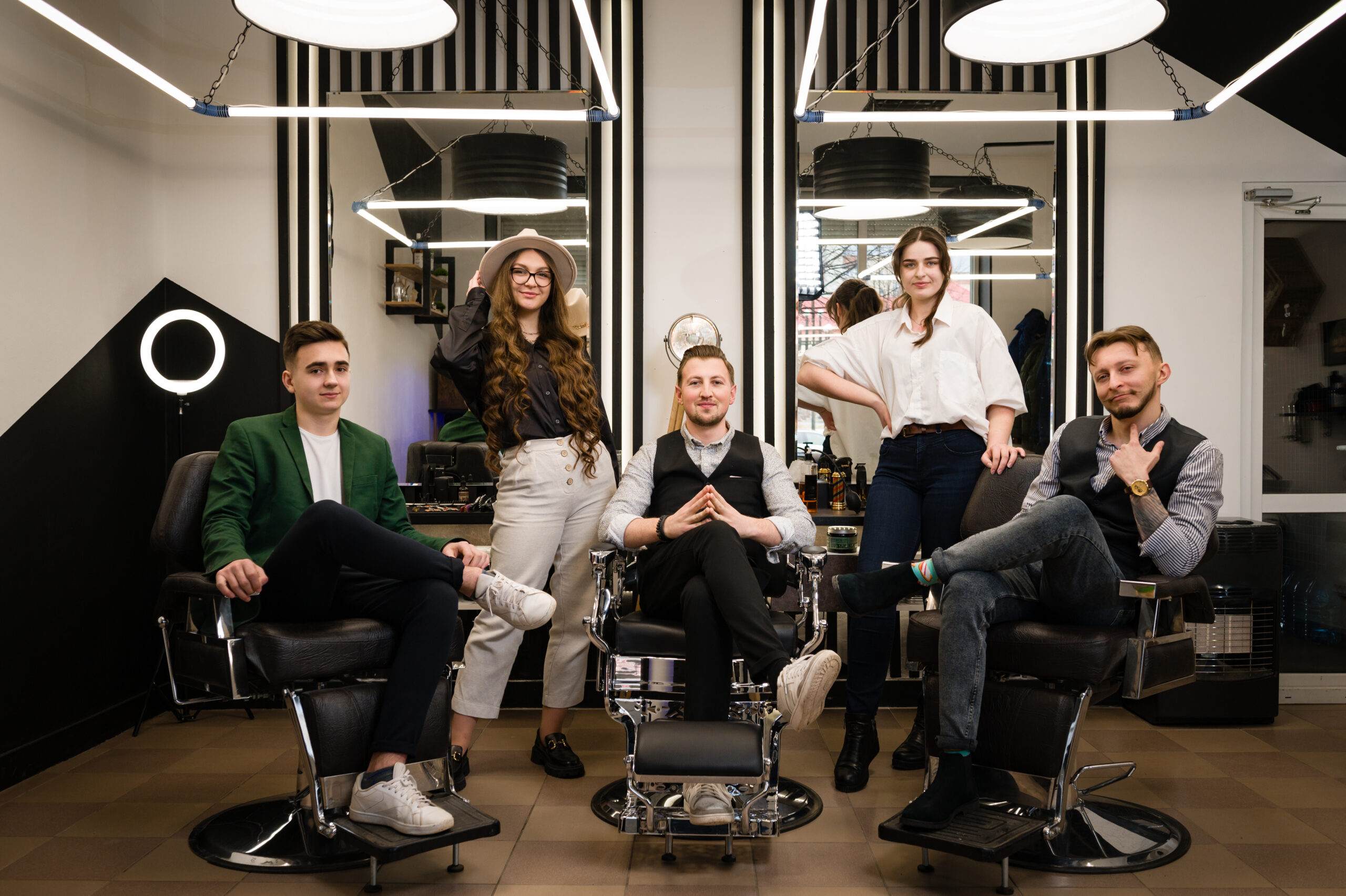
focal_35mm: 30
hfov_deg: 62.0
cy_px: 448
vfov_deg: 43.5
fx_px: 1121
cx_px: 673
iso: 320
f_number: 4
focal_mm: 30
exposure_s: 1/160
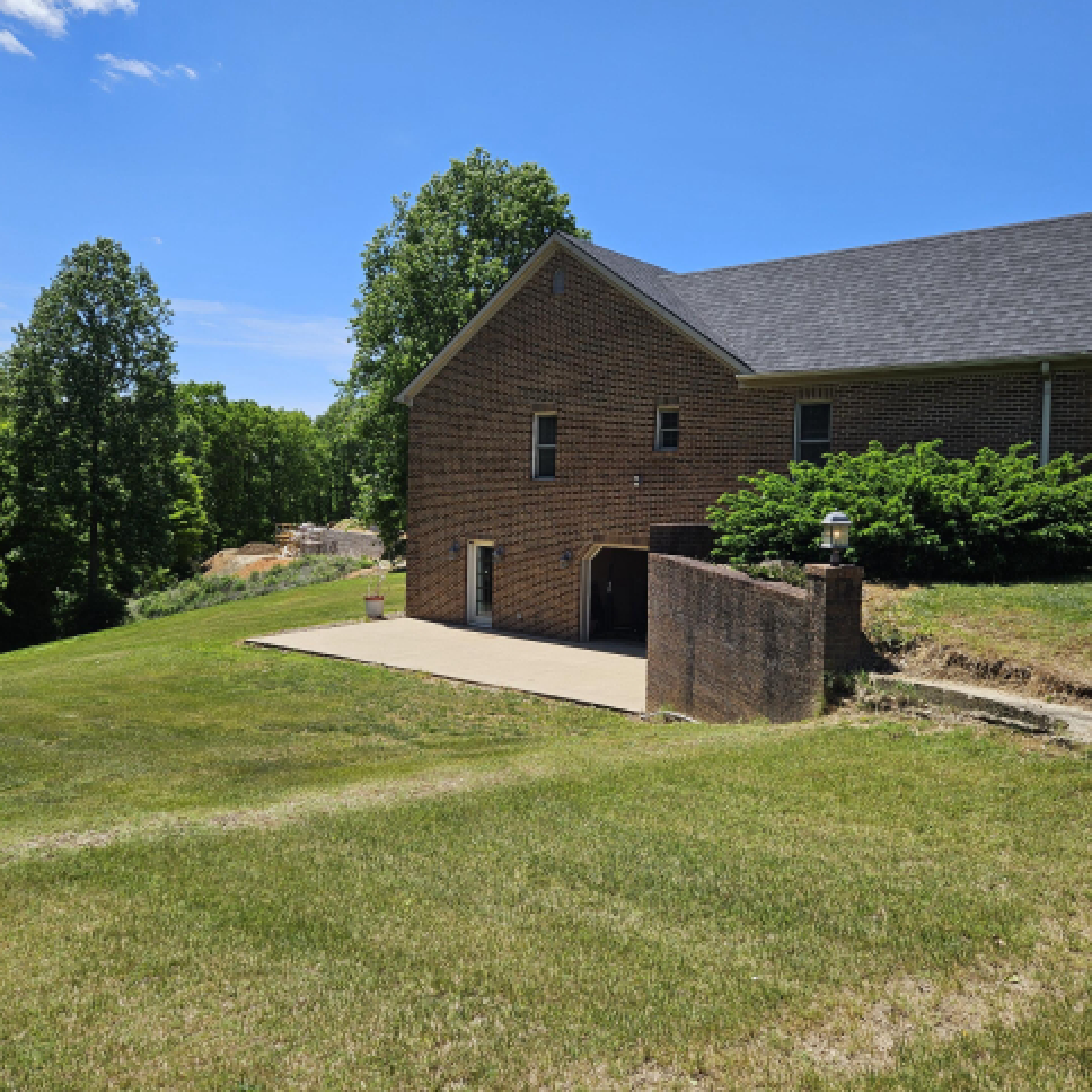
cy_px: 532
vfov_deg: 57.3
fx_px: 999
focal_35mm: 28
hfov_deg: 57.3
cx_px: 554
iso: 25
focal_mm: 5.4
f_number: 1.8
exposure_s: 1/1978
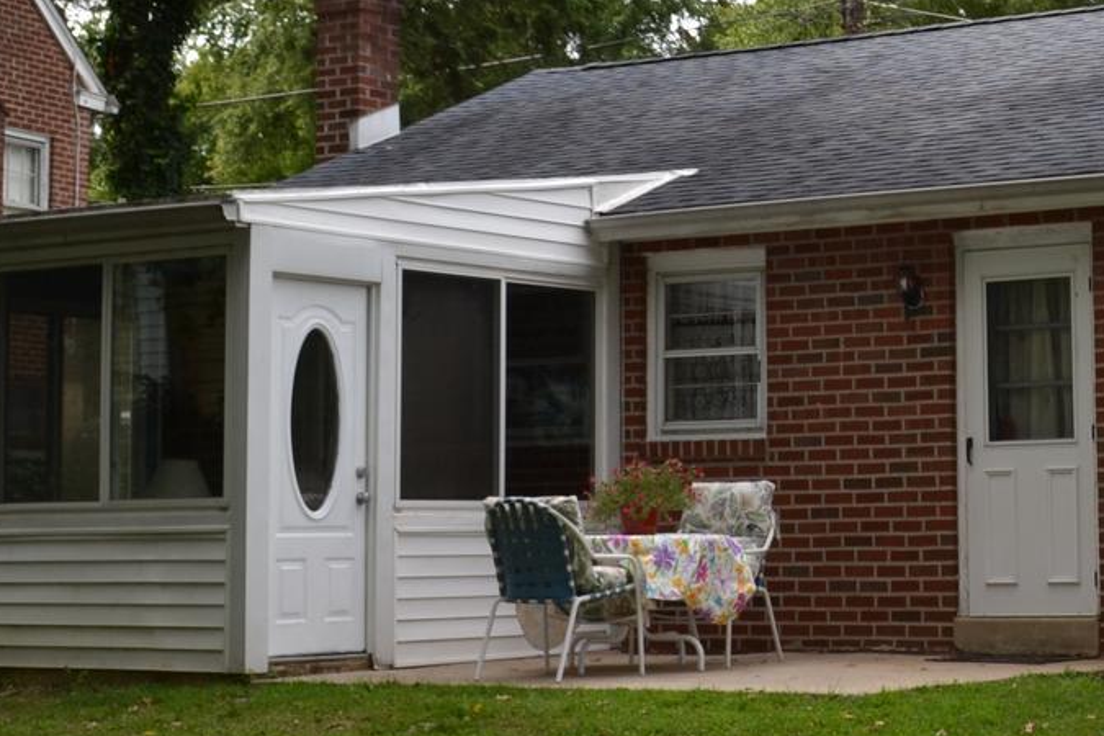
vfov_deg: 14.9
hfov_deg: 21.7
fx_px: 2790
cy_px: 145
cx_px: 1061
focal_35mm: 91
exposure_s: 1/200
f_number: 7.1
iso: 100
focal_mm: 20
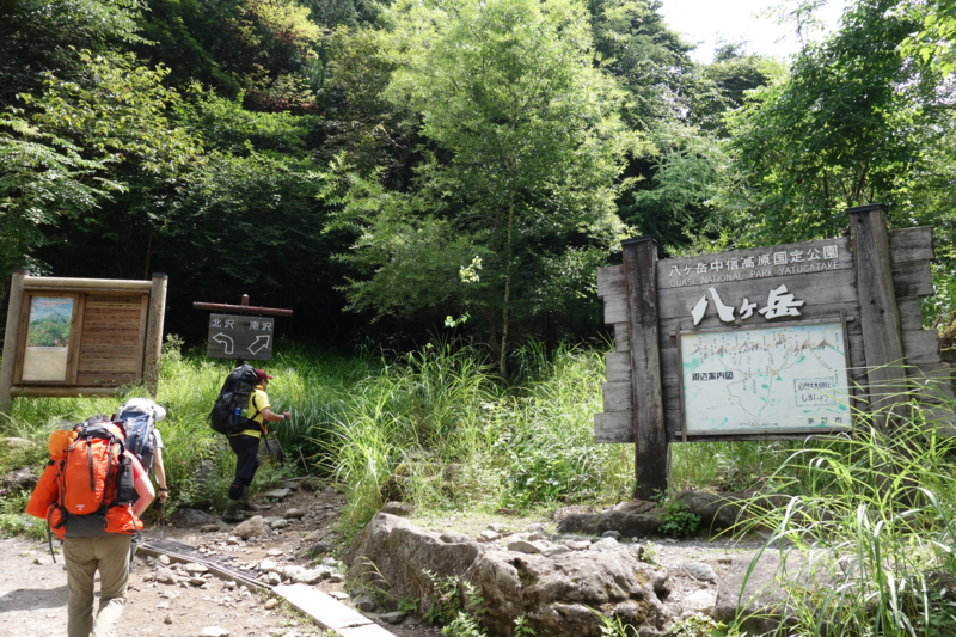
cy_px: 318
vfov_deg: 46.4
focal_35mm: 28
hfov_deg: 65.5
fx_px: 743
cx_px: 478
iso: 125
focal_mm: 10.4
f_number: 5.6
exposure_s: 1/160
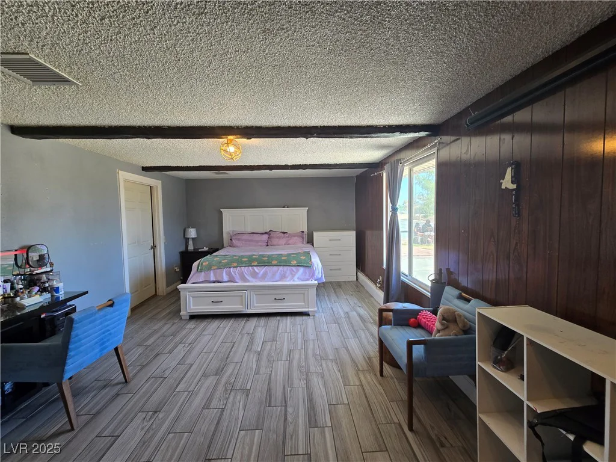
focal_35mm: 13
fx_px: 231
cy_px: 231
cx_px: 308
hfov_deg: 106.2
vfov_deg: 89.9
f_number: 2.2
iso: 125
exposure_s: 1/60
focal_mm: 2.2
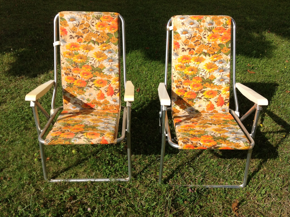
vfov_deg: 40.6
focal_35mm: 35
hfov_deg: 52.7
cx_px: 145
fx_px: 293
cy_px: 108
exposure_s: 1/1779
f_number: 2.4
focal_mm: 4.28
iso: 80
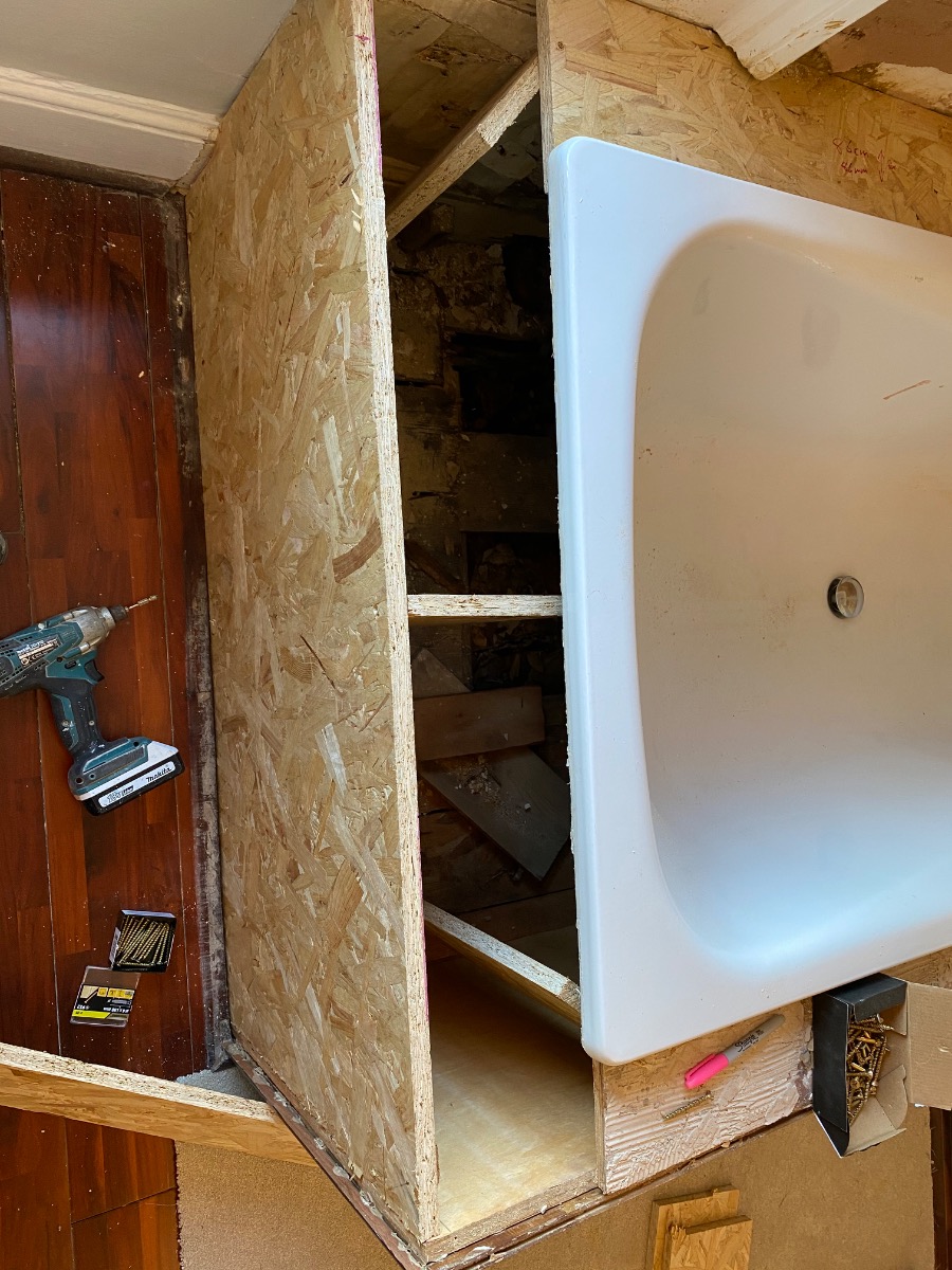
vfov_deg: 67.3
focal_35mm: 26
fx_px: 953
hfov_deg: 53.1
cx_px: 476
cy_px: 635
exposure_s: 1/50
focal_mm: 4.25
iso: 80
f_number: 1.8
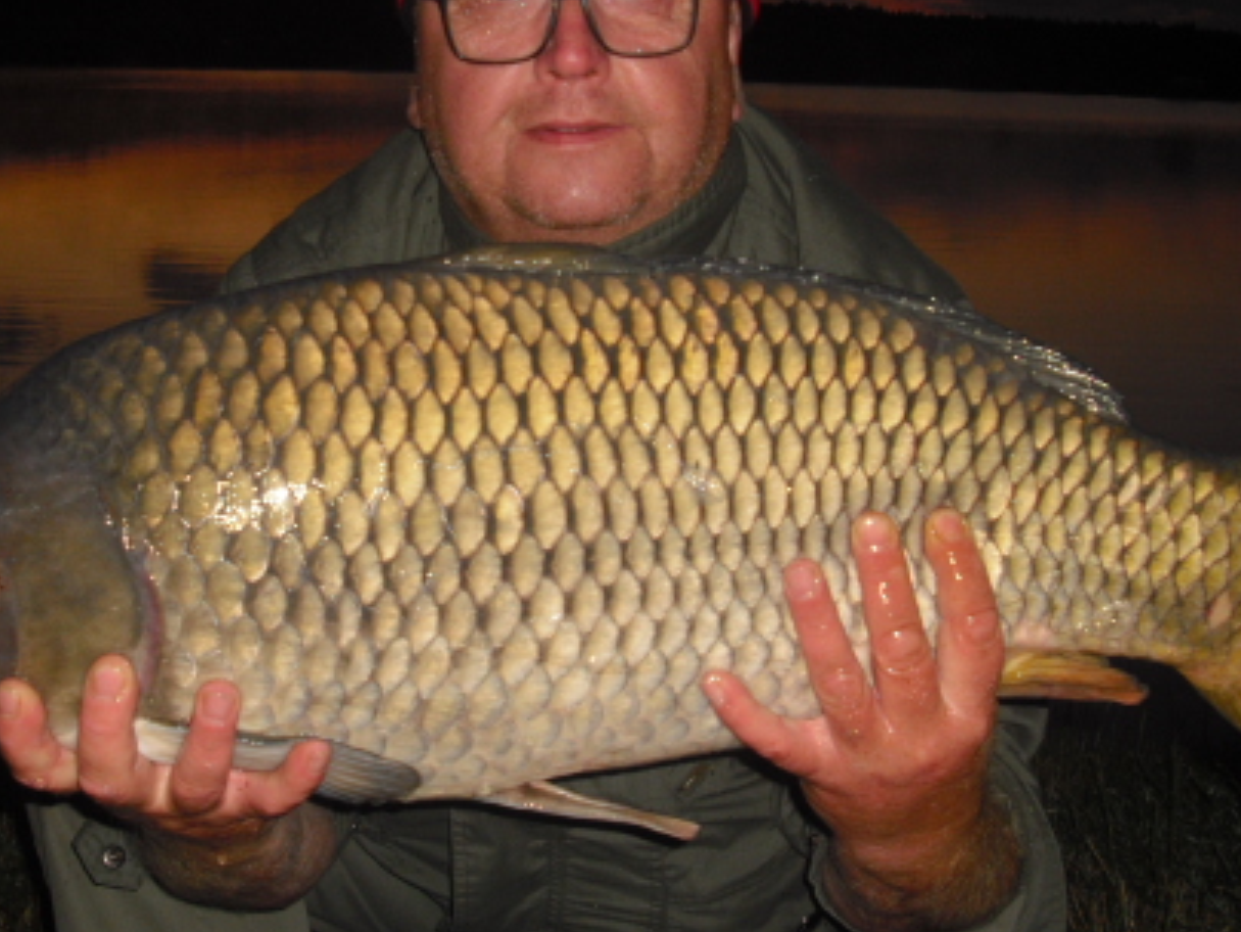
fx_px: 2152
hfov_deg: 32.1
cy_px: 383
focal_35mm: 60
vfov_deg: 24.4
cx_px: 521
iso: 100
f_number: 2.8
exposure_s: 1/60
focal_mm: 6.2
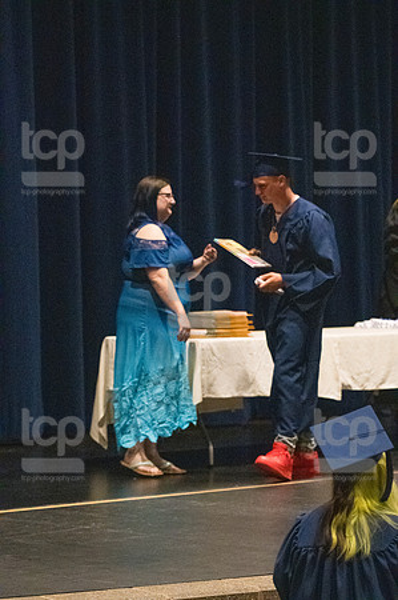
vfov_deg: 13.4
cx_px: 199
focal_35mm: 153
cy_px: 300
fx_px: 2543
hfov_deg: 8.9
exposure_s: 1/400
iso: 10000
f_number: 3.2
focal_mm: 102
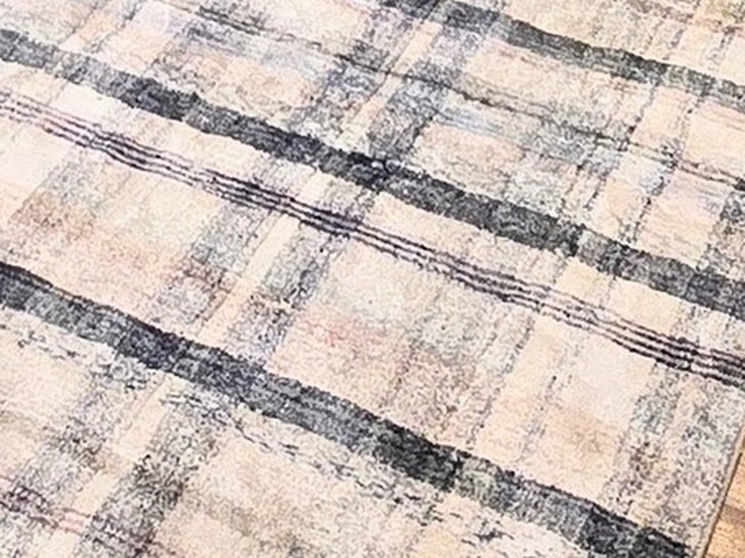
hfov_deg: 21.8
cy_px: -824
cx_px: 97
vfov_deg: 12.6
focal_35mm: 88
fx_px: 1893
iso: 160
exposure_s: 1/60.2
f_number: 2.2
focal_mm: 2.2
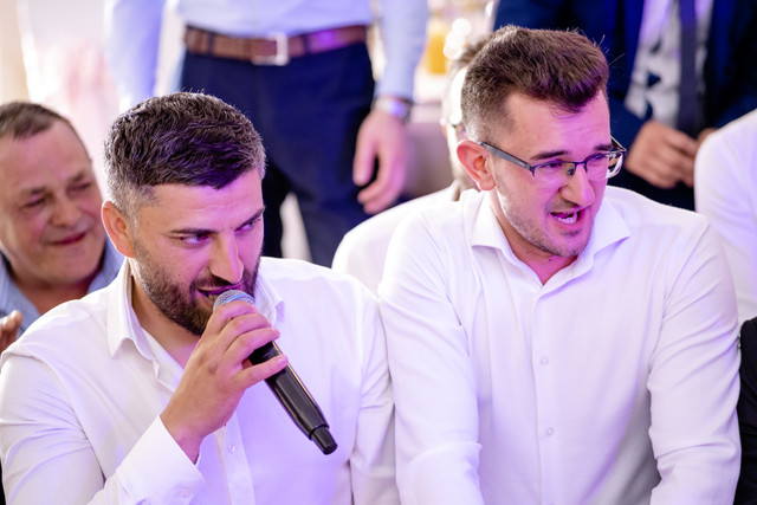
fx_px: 2692
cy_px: 252
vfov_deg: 10.7
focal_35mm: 128
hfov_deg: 16.0
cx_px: 378
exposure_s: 1/200
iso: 1250
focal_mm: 85
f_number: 1.8
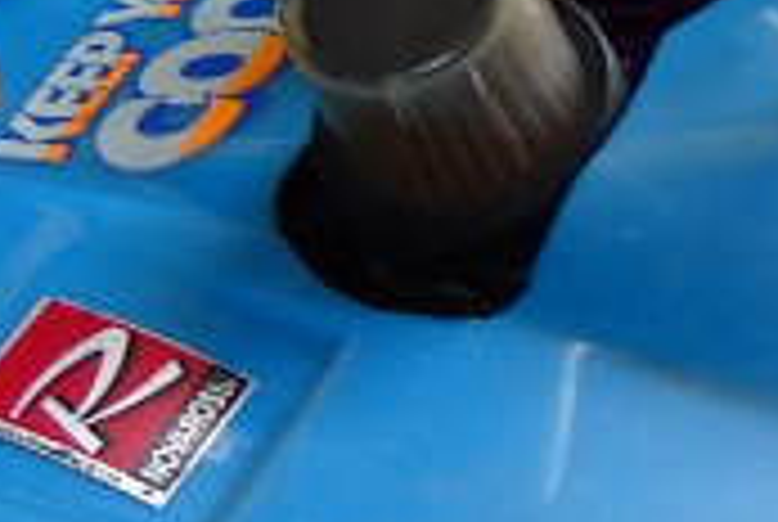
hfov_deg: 8.0
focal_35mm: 252
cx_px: 1115
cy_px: 144
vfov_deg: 5.5
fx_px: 5455
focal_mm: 6.72
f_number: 3.1
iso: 113
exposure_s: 1/60
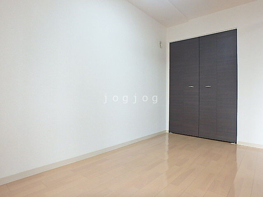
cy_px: 98
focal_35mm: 21
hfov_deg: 79.0
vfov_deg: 63.4
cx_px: 132
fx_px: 160
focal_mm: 3.7
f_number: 3.5
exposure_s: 1/30
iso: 200
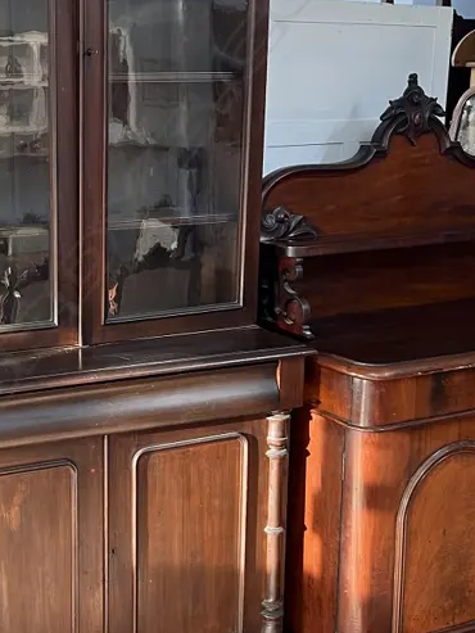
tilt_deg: -9.8
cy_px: 291
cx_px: 67
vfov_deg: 35.5
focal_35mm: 54
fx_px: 988
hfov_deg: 26.3
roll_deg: +0.7
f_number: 1.5
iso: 80
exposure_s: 1/50
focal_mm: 5.7
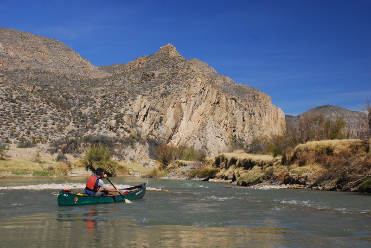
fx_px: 542
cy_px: 124
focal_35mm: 52
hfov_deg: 37.8
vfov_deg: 25.8
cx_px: 186
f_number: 7.1
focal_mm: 35
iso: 160
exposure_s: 1/250
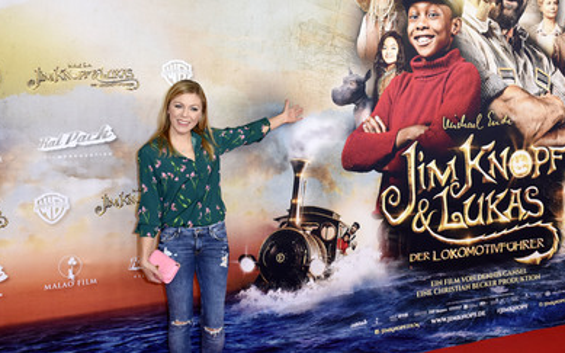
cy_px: 137
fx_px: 708
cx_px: 287
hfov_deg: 43.5
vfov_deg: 27.9
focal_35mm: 46
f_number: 6.3
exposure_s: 1/100
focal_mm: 26
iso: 640
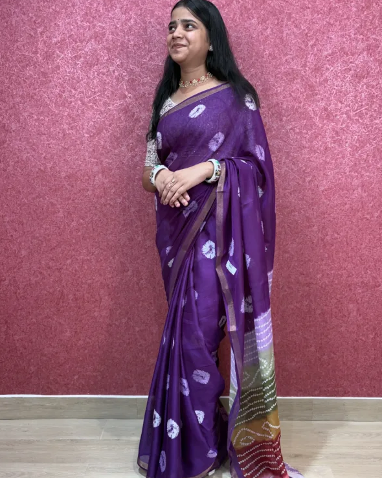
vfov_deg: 57.2
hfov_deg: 47.1
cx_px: 196
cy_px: 235
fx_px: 438
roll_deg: +1.0
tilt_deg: -8.4
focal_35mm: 31
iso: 40
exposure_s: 1/121
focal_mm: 5.96
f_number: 1.6
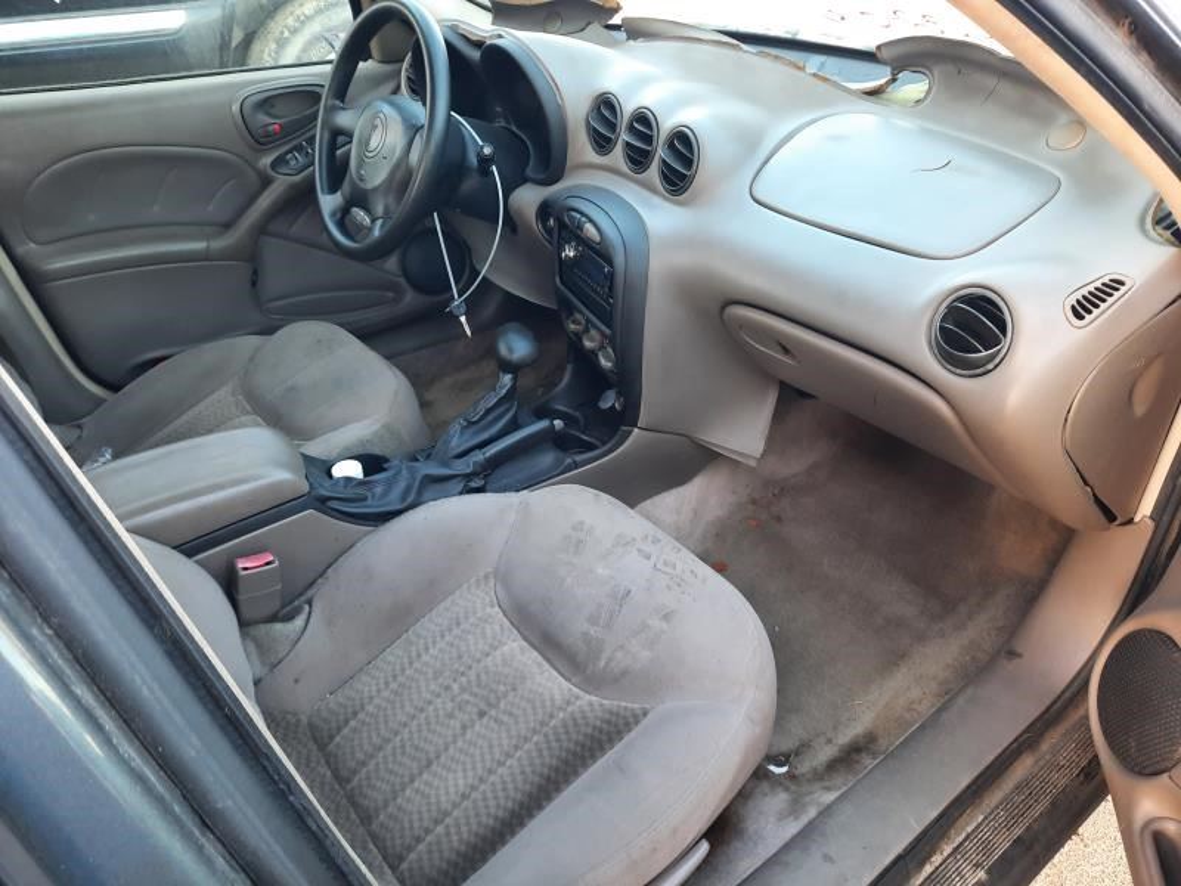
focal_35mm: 25
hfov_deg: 69.4
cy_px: 443
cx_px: 590
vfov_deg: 54.9
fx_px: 853
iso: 125
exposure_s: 1/60
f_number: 2
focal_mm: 4.6
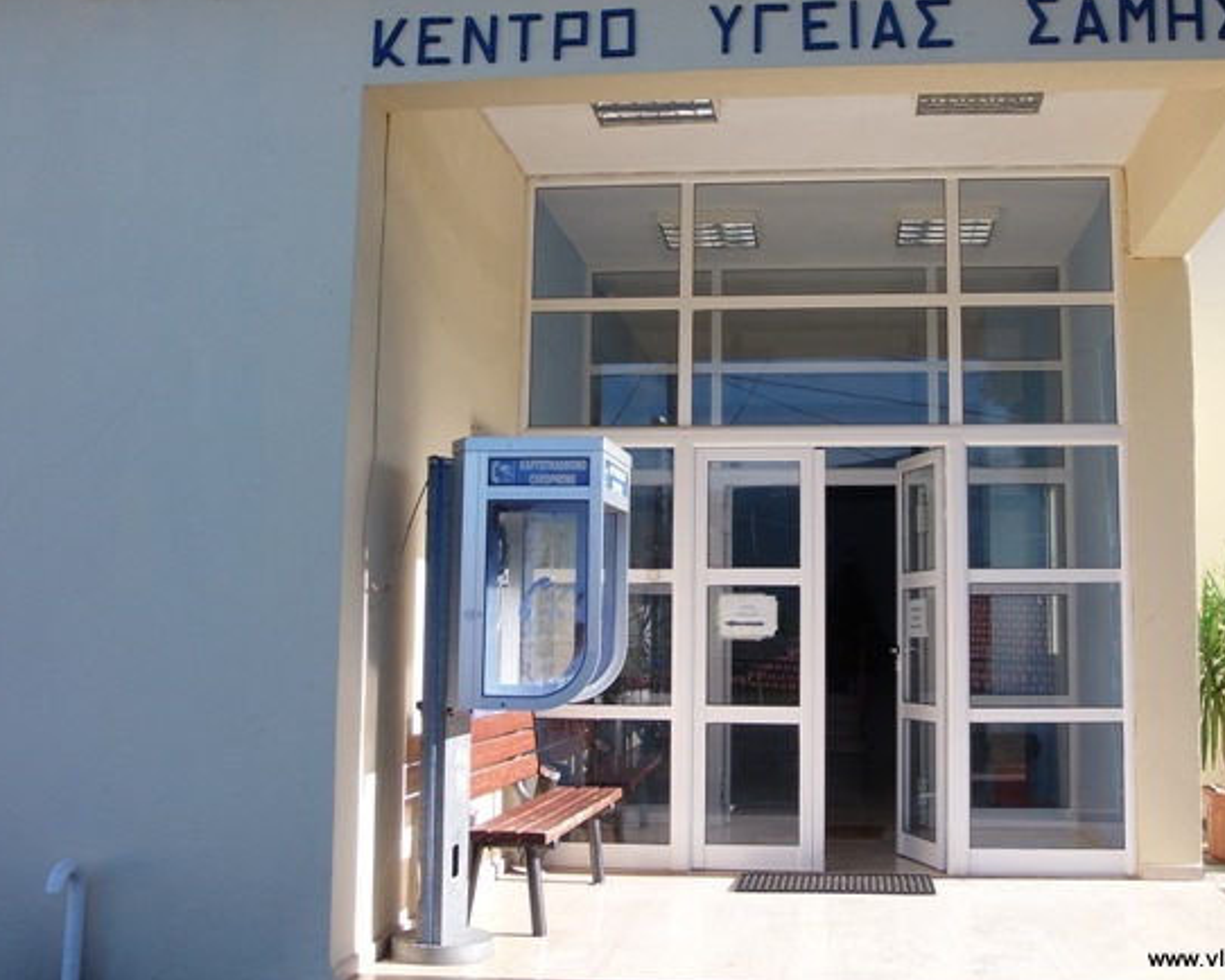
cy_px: 461
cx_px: 694
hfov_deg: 47.8
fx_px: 1378
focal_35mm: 38
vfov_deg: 39.2
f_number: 3.4
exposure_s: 1/500
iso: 100
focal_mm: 5.9
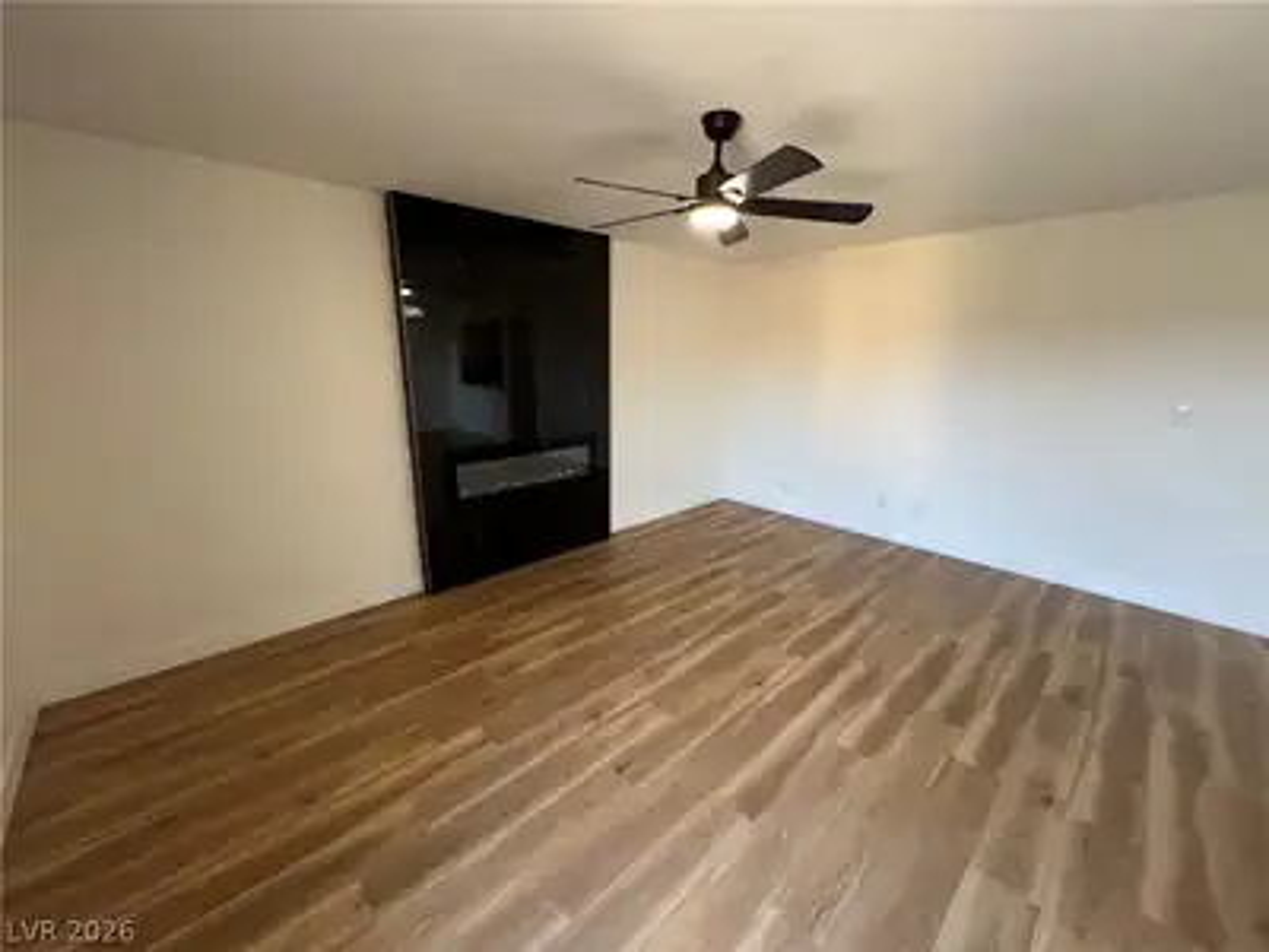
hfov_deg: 106.2
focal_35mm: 13
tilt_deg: -14.7
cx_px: 634
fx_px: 477
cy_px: 476
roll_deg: -0.7
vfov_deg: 89.9
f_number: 1.8
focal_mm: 1.57
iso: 250
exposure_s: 1/79
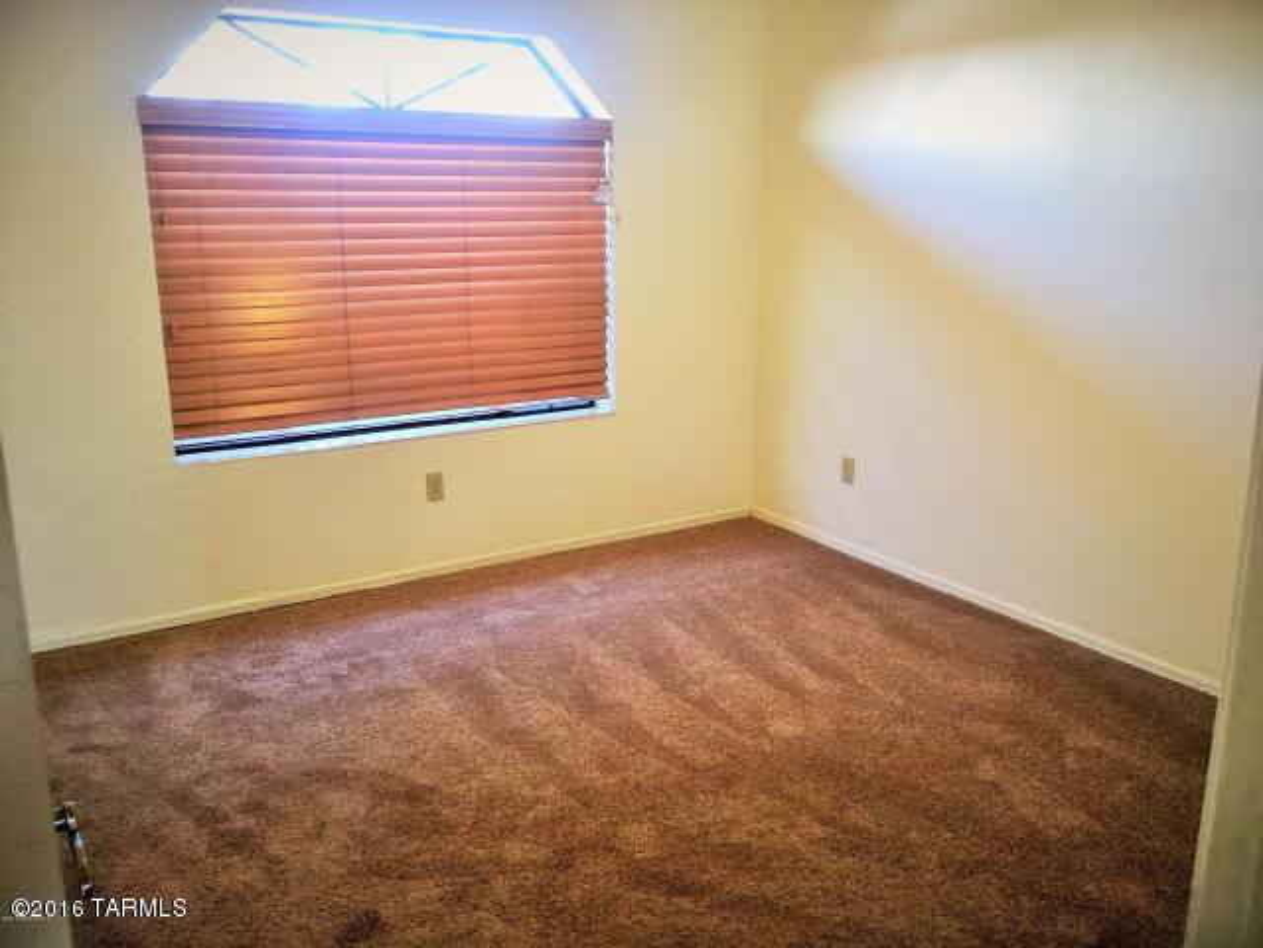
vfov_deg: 48.2
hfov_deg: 61.7
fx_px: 1058
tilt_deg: -12.6
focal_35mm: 29
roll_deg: -1.6
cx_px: 632
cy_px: 474
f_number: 2.2
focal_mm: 4.15
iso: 32
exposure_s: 1/15
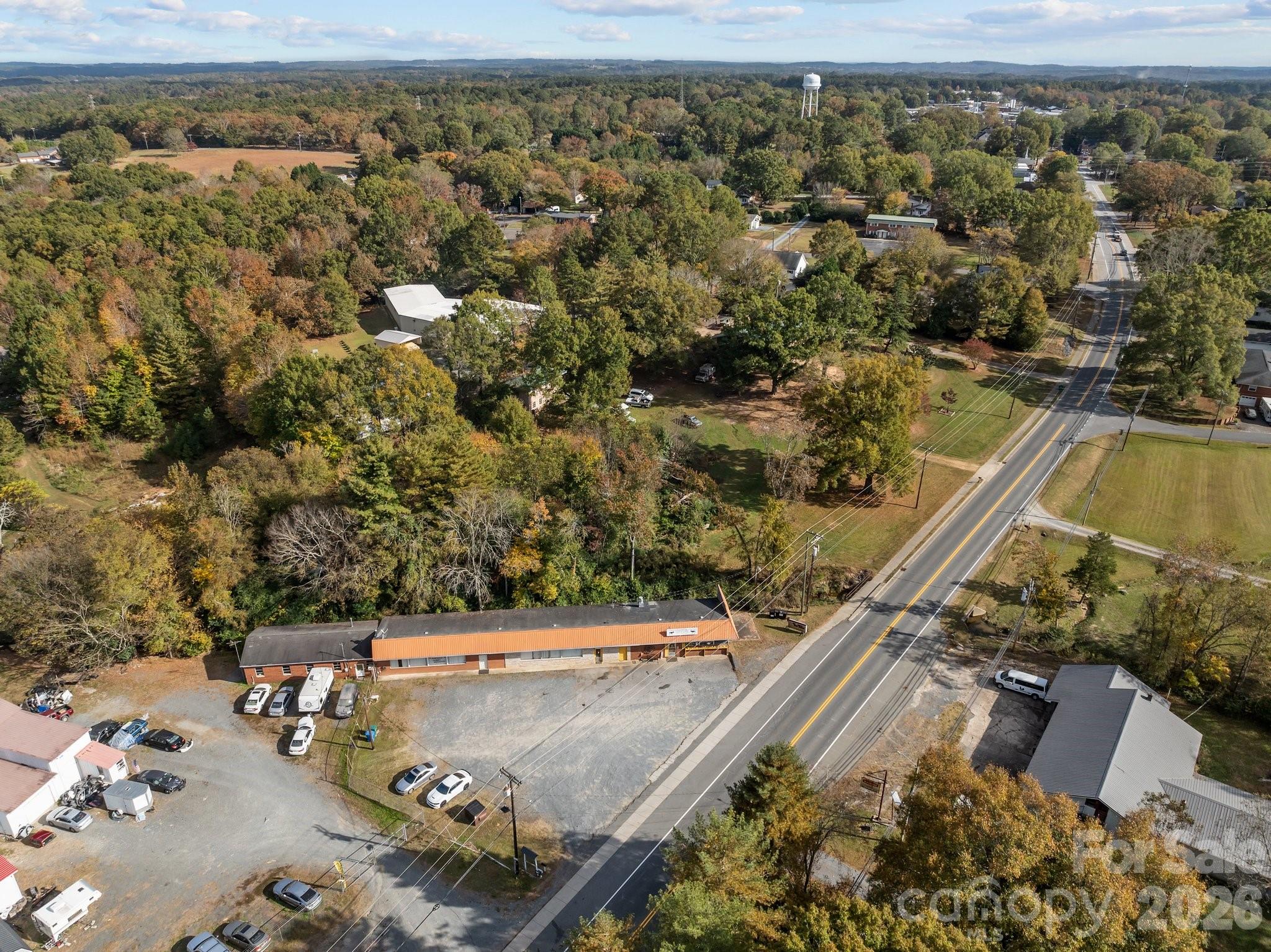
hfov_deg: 71.6
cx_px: 636
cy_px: 476
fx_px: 881
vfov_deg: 56.8
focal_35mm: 24
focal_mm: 12.29
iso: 100
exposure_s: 1/320
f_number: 2.8
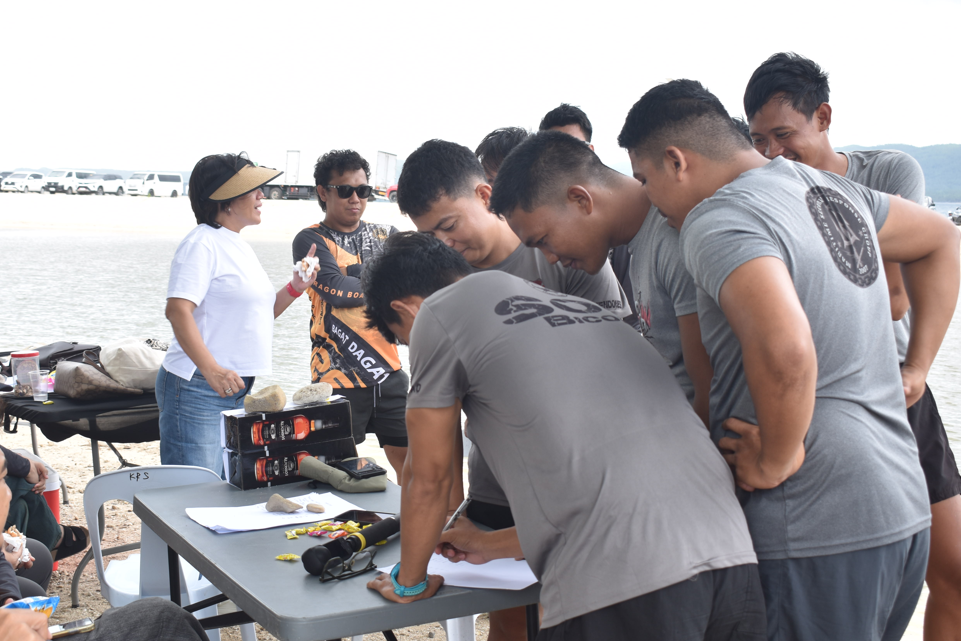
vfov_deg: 25.7
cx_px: 413
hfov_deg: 37.7
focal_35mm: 53
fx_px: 1404
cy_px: 328
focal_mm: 29
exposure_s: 1/100
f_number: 5.6
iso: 100
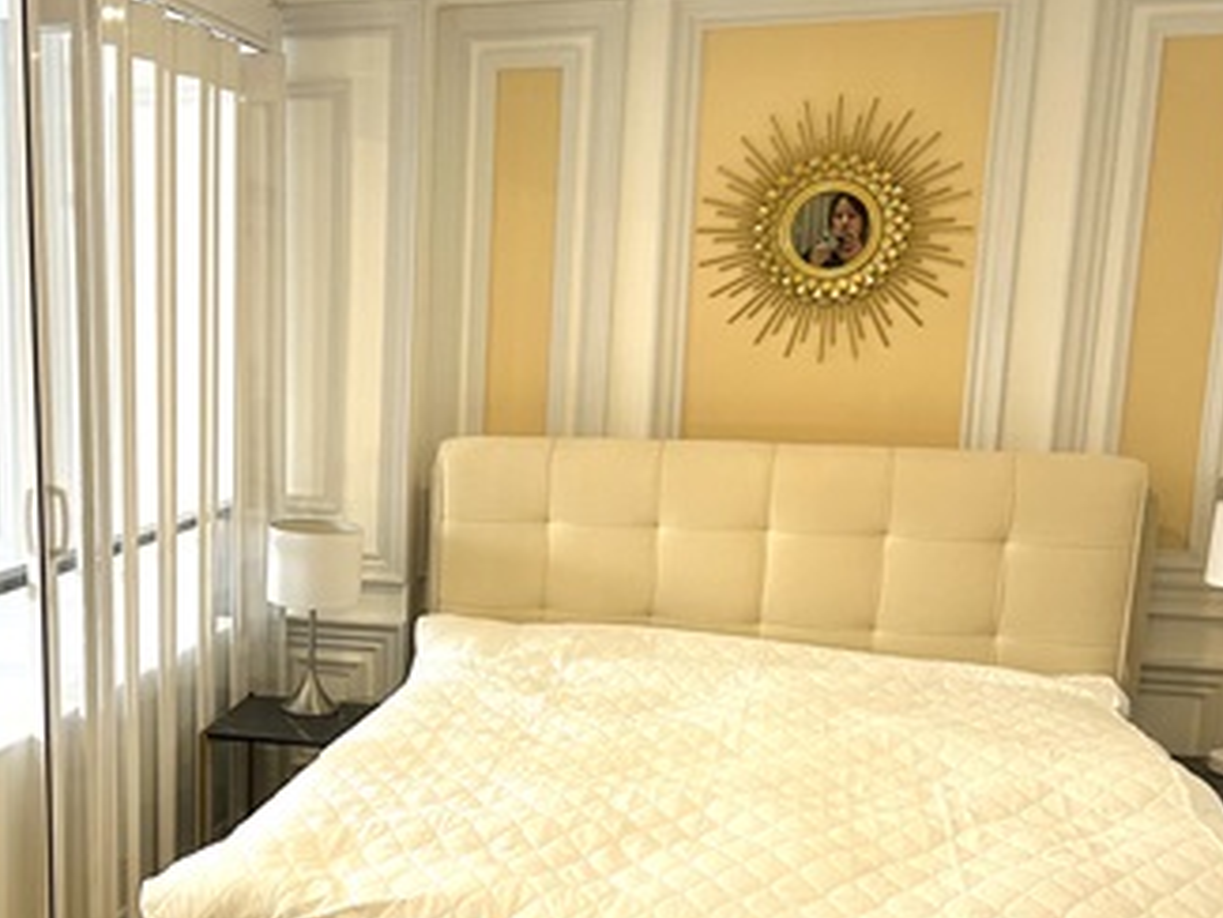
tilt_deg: -10.9
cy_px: 647
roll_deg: +0.1
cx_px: 222
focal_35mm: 48
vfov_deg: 30.0
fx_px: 1696
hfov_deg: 38.0
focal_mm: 5.7
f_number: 1.5
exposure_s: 1/100
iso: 125
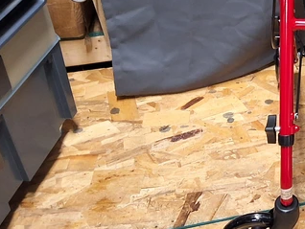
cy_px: 20
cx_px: 357
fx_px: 582
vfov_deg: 21.7
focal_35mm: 66
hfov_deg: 26.4
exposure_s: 1/24
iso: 250
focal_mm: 2.91
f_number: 1.9
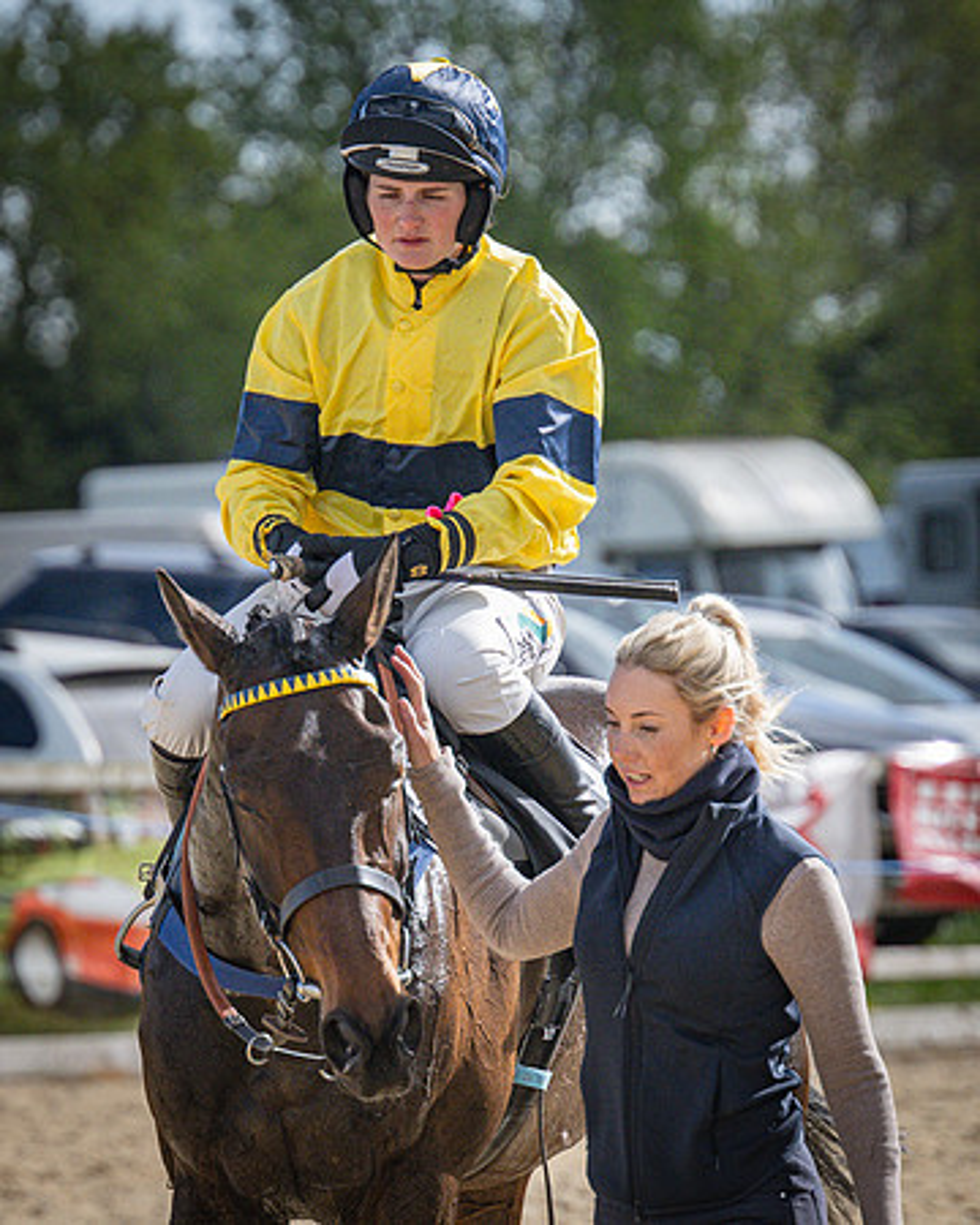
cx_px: 275
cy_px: 611
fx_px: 13337
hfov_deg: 4.2
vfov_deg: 5.3
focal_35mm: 368
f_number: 4
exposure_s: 1/8000
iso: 800
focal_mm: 155
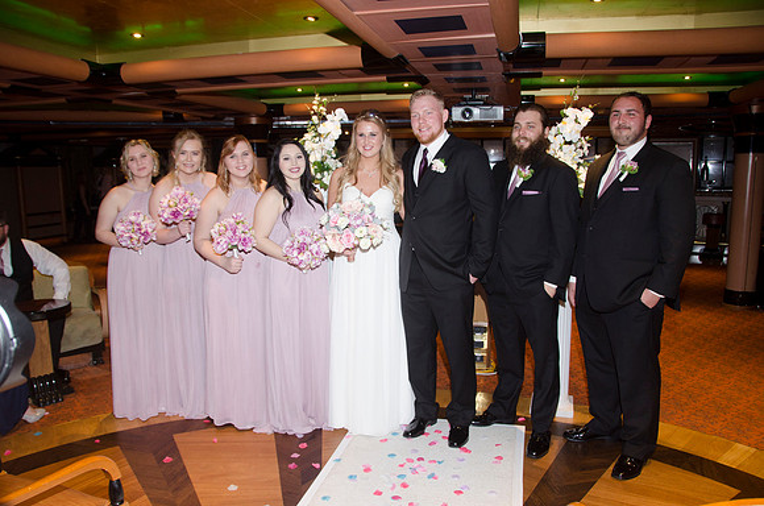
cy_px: 253
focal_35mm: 27
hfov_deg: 67.5
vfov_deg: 47.7
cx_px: 382
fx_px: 572
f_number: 5.6
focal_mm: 18
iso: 400
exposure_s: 1/60
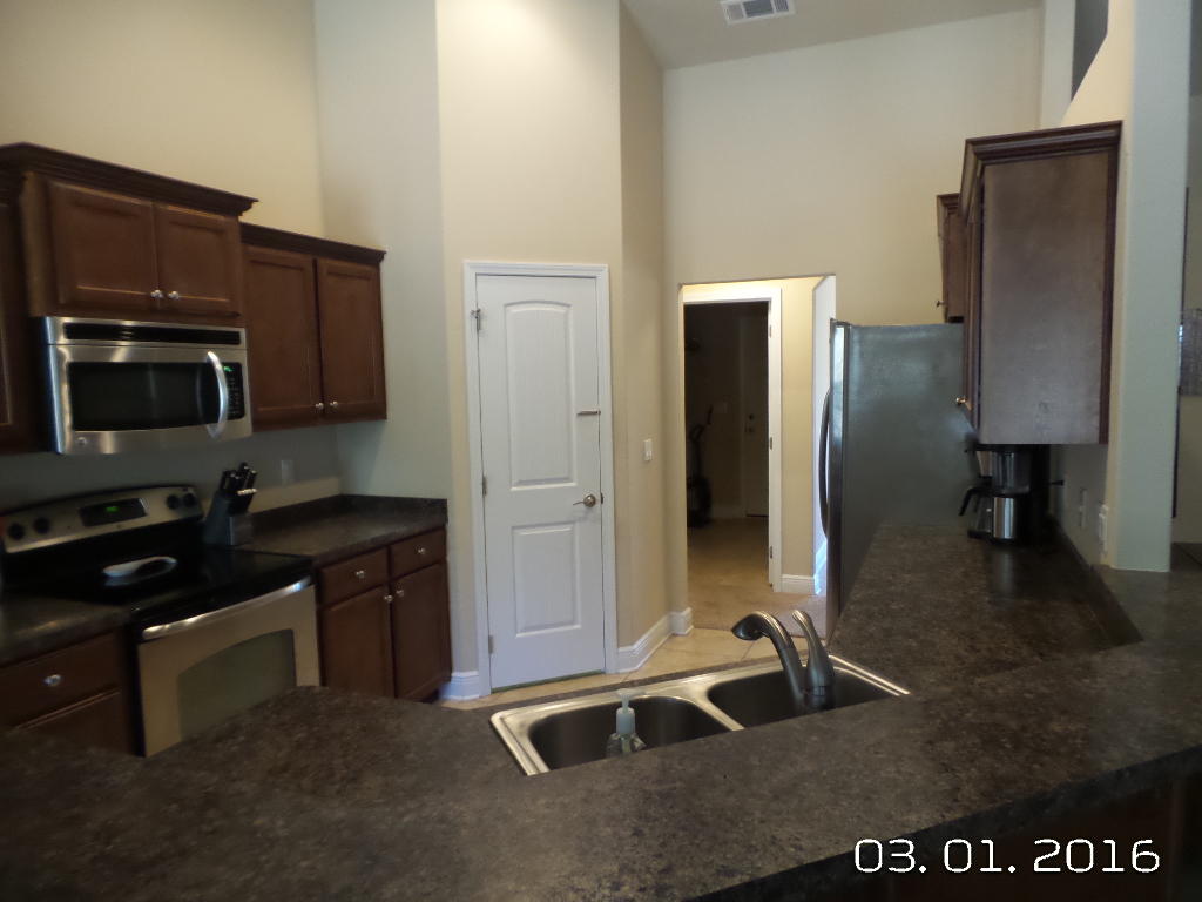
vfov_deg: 58.9
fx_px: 799
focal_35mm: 23
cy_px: 451
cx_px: 601
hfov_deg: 73.9
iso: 500
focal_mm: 4.1
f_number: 2.8
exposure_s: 1/30
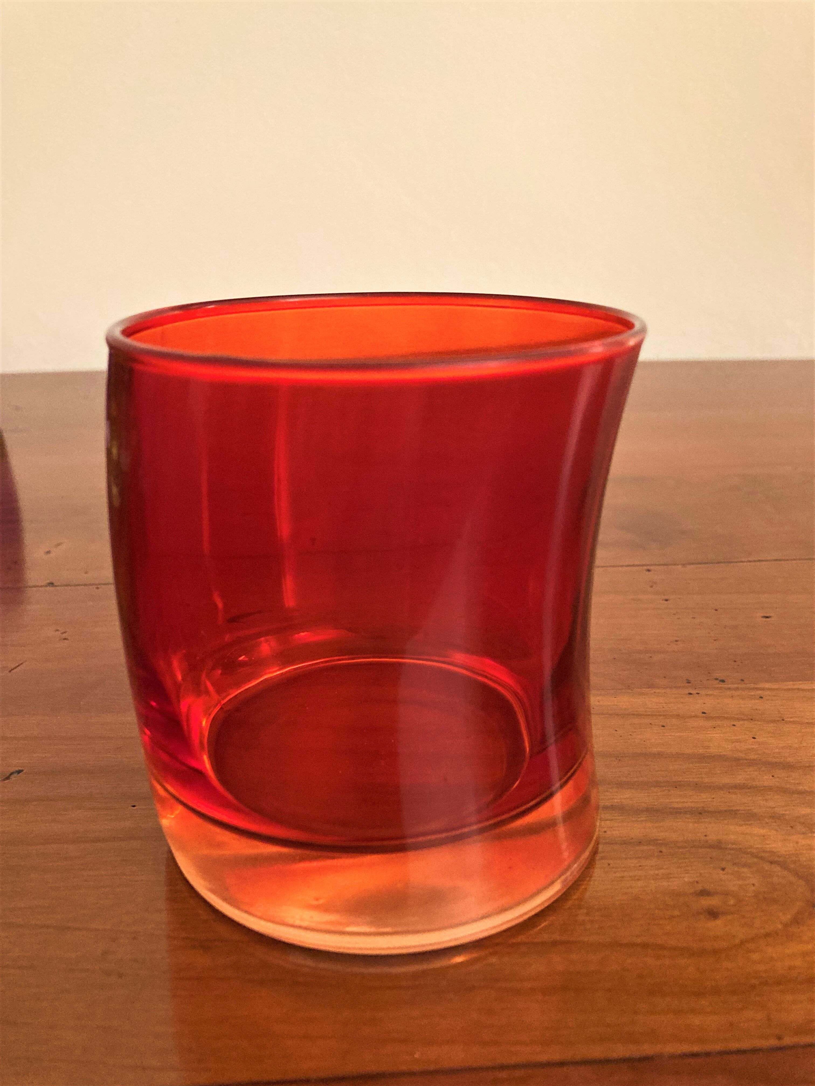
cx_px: 408
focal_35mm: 28
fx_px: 879
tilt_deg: -19.3
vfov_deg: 63.4
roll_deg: -0.2
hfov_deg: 49.7
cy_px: 543
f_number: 1.8
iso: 320
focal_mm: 3.99
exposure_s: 1/33
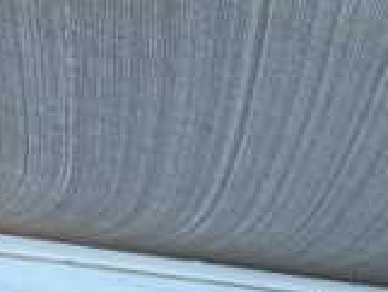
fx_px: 1851
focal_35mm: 165
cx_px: 986
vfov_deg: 8.6
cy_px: 561
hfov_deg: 10.1
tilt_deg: +3.2
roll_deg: -0.5
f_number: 1.5
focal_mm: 5.7
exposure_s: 1/60
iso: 160
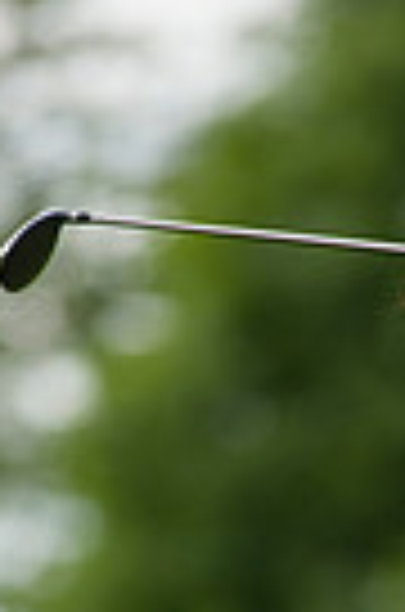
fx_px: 16825
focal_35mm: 992
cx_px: 506
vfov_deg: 2.1
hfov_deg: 1.4
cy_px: 972
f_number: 4.5
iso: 320
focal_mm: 300
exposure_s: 1/4000
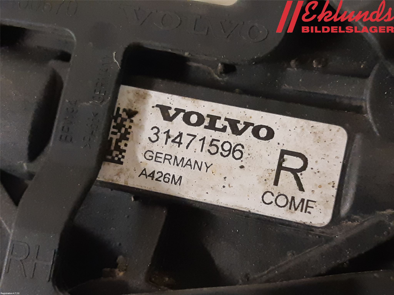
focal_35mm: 26
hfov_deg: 67.3
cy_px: 148
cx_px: 197
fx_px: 296
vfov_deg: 53.1
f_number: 1.7
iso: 250
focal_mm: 3.93
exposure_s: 1/50
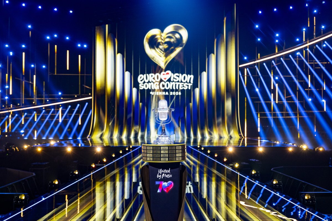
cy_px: 110
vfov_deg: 31.2
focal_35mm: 43
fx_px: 397
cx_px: 166
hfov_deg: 45.4
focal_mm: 43
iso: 1250
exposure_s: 1/400
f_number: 4
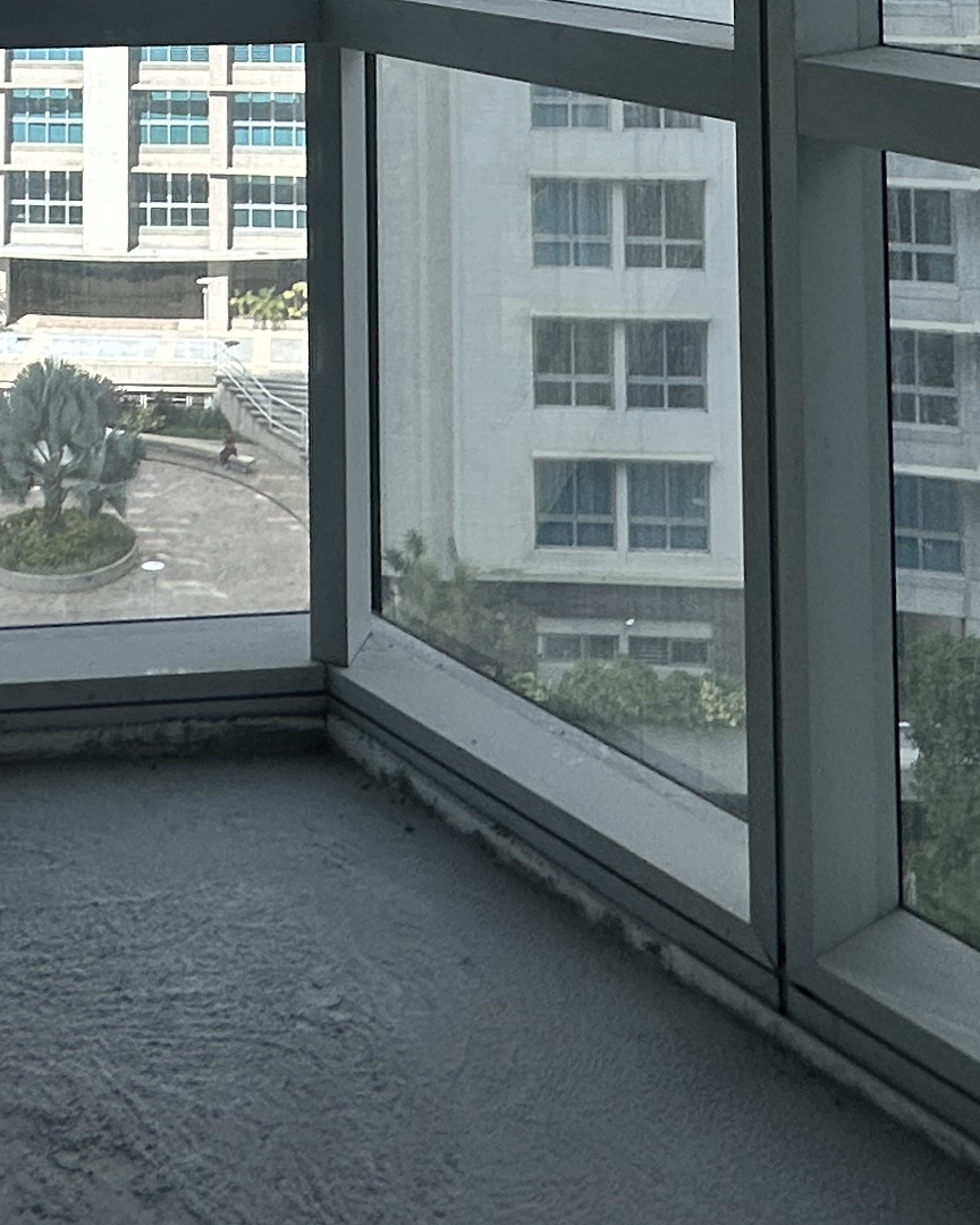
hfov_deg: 28.8
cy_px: -347
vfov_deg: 29.7
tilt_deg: +3.6
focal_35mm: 51
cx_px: 153
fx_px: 1849
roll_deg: +0.2
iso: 40
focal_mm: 2.22
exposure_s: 1/292
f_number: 2.2
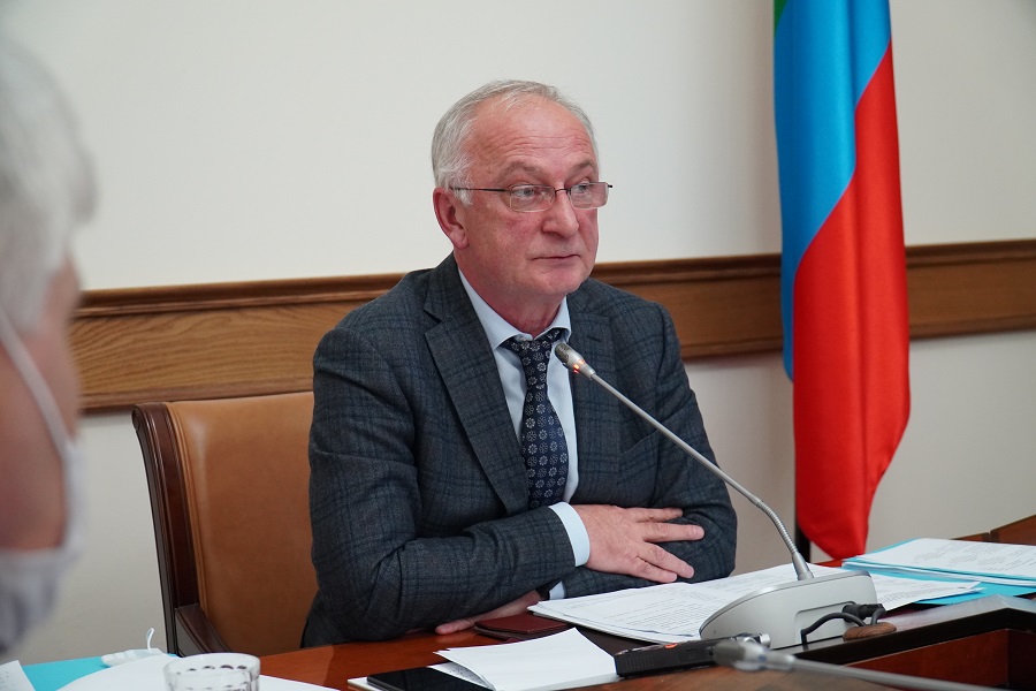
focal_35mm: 60
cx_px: 518
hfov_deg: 33.4
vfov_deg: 22.6
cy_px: 346
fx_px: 1727
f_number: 4
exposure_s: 1/160
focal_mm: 40
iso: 2000
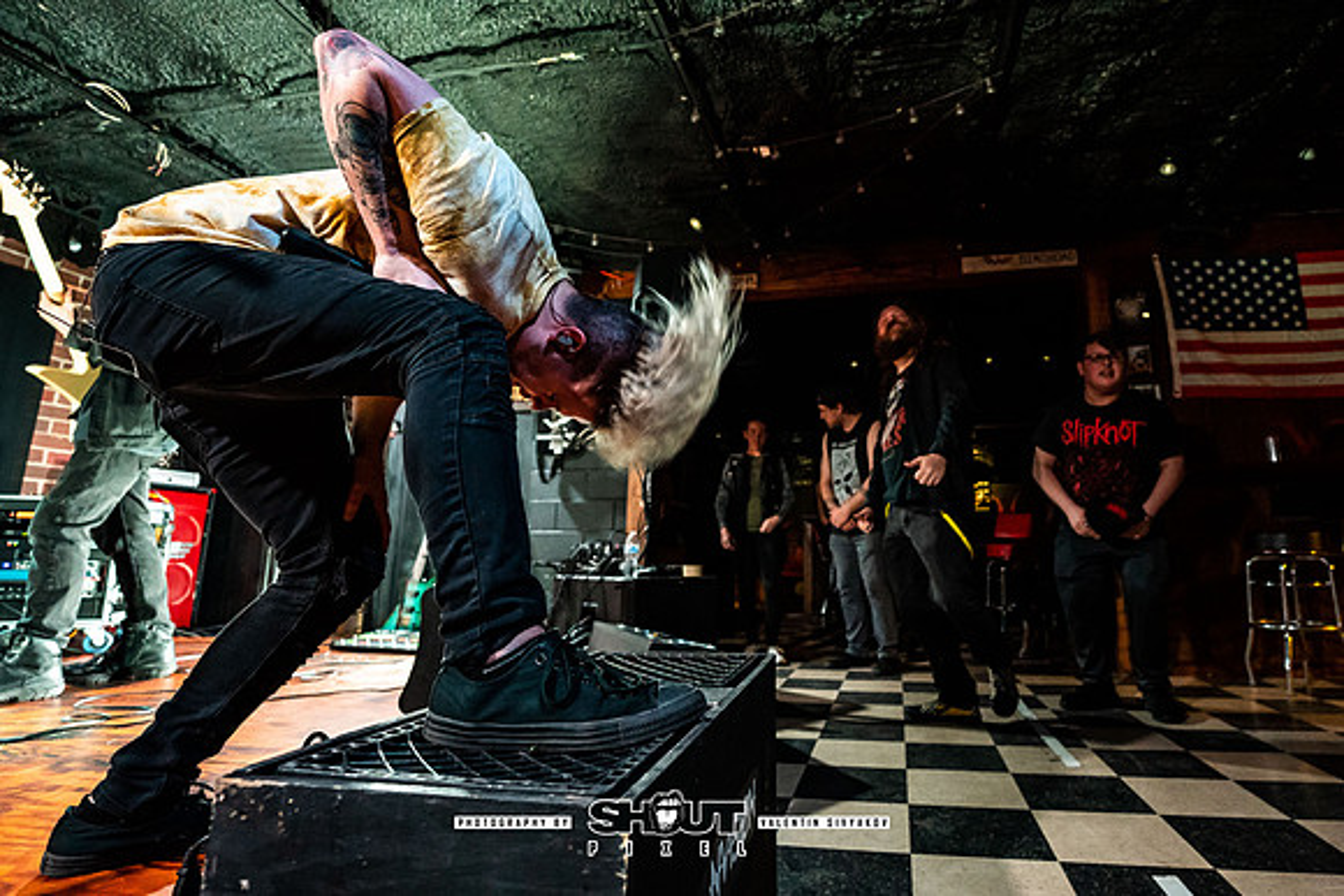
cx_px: 795
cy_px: 414
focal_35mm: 17
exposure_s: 1/200
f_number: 2.8
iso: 2000
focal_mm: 14
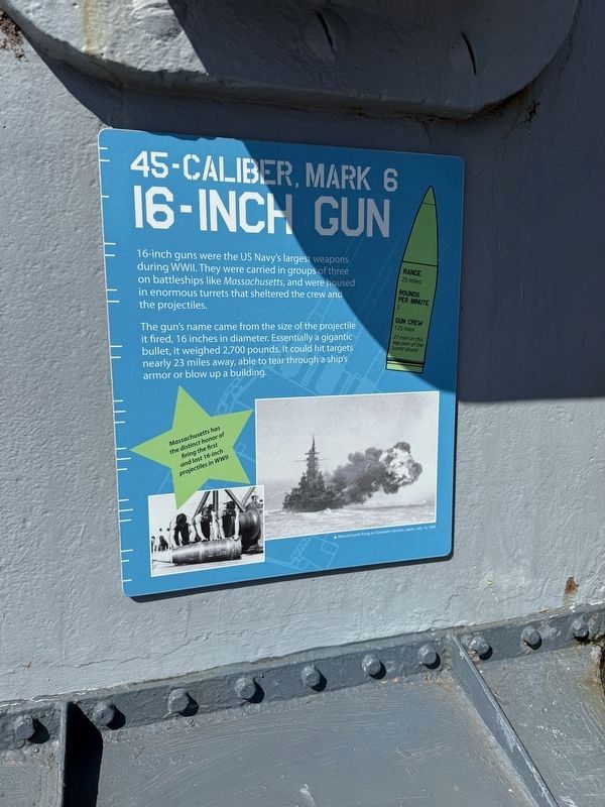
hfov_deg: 56.8
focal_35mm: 24
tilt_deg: -17.9
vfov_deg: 71.6
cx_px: 302
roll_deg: -1.6
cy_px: 404
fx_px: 559
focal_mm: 6.76
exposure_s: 1/8130
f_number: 1.78
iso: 80
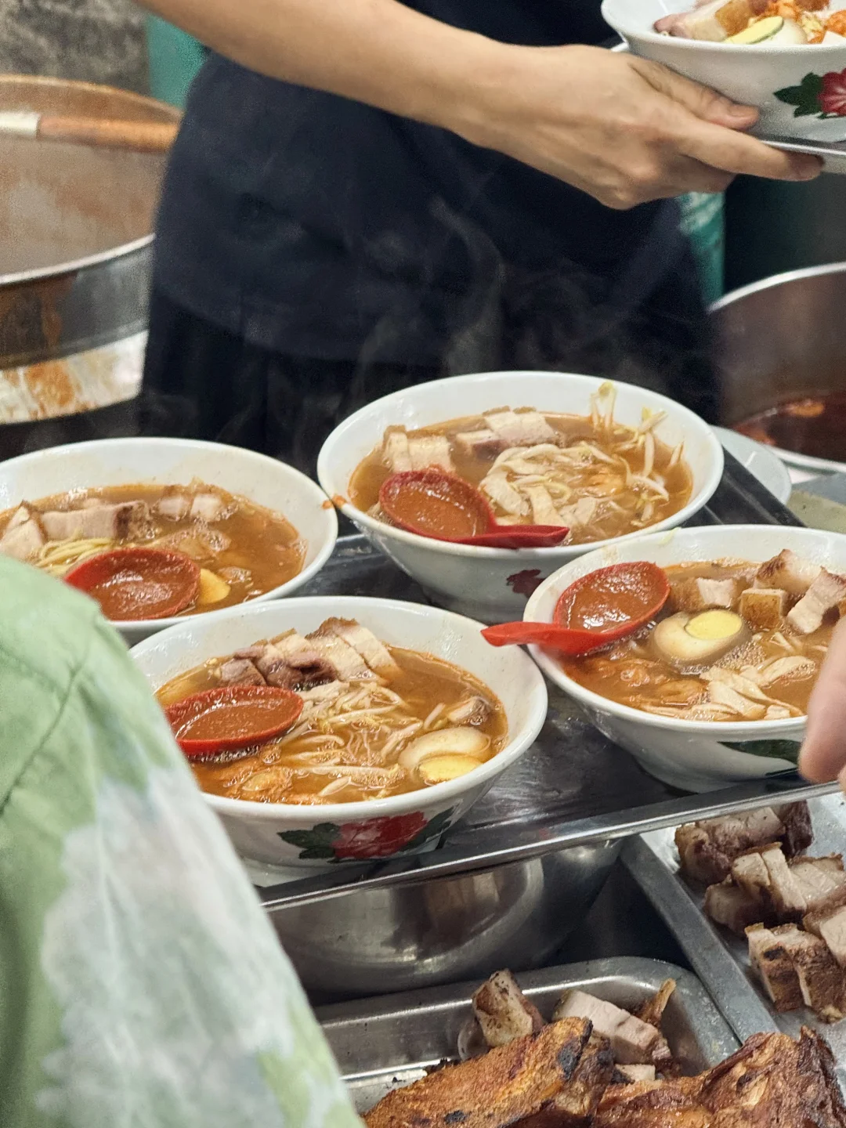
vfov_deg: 16.4
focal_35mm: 120
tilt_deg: -27.8
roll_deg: -0.1
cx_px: 423
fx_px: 3910
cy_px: 564
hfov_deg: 12.3
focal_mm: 15.66
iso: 250
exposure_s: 1/50
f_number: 2.8
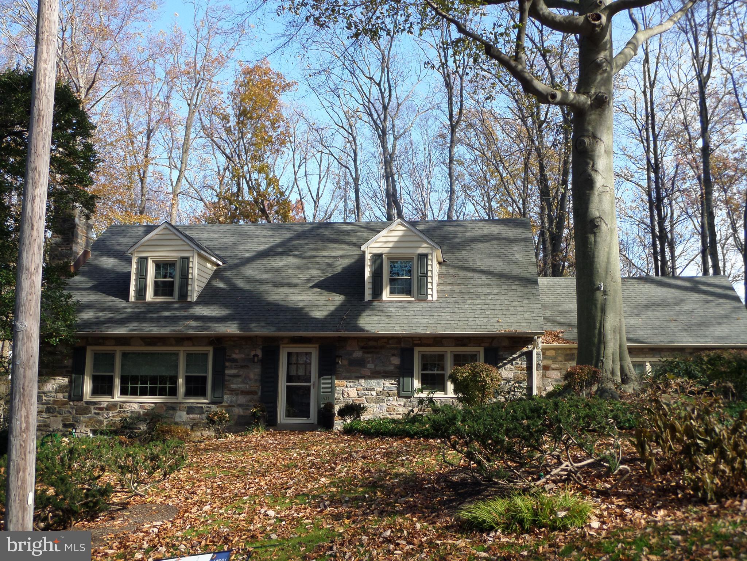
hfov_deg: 45.8
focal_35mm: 41
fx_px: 885
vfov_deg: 35.1
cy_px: 280
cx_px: 374
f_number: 3.6
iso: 100
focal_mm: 6.8
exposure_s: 1/250
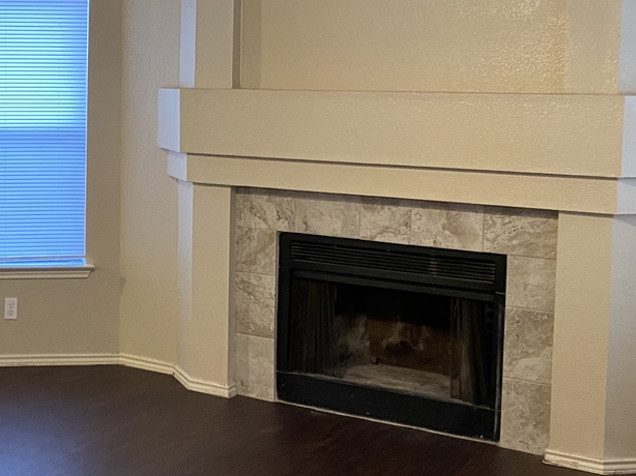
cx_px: -25
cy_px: 141
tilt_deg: -3.1
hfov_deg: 29.3
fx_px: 1120
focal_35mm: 61
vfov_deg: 23.8
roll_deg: -0.4
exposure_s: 1/60
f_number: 1.8
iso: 400
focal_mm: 4.25
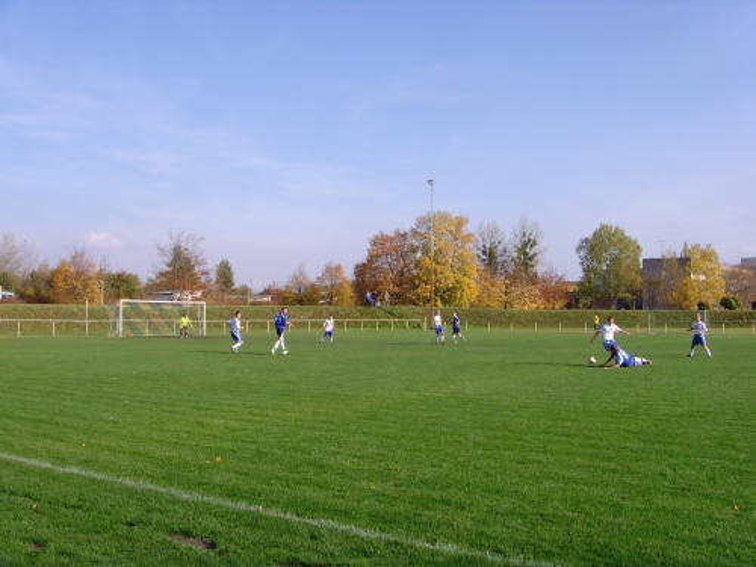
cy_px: 284
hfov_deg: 47.9
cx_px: 378
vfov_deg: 36.8
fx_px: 852
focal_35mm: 39
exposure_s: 1/180
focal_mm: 6.6
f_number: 6.3
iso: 80
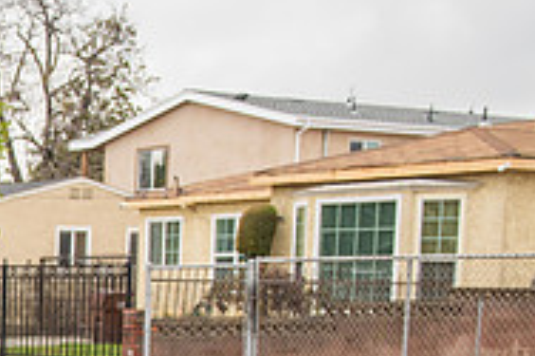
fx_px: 1618
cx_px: -292
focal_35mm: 109
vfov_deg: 12.1
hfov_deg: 16.8
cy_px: 493
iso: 500
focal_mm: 32
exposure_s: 1/200
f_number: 5.6
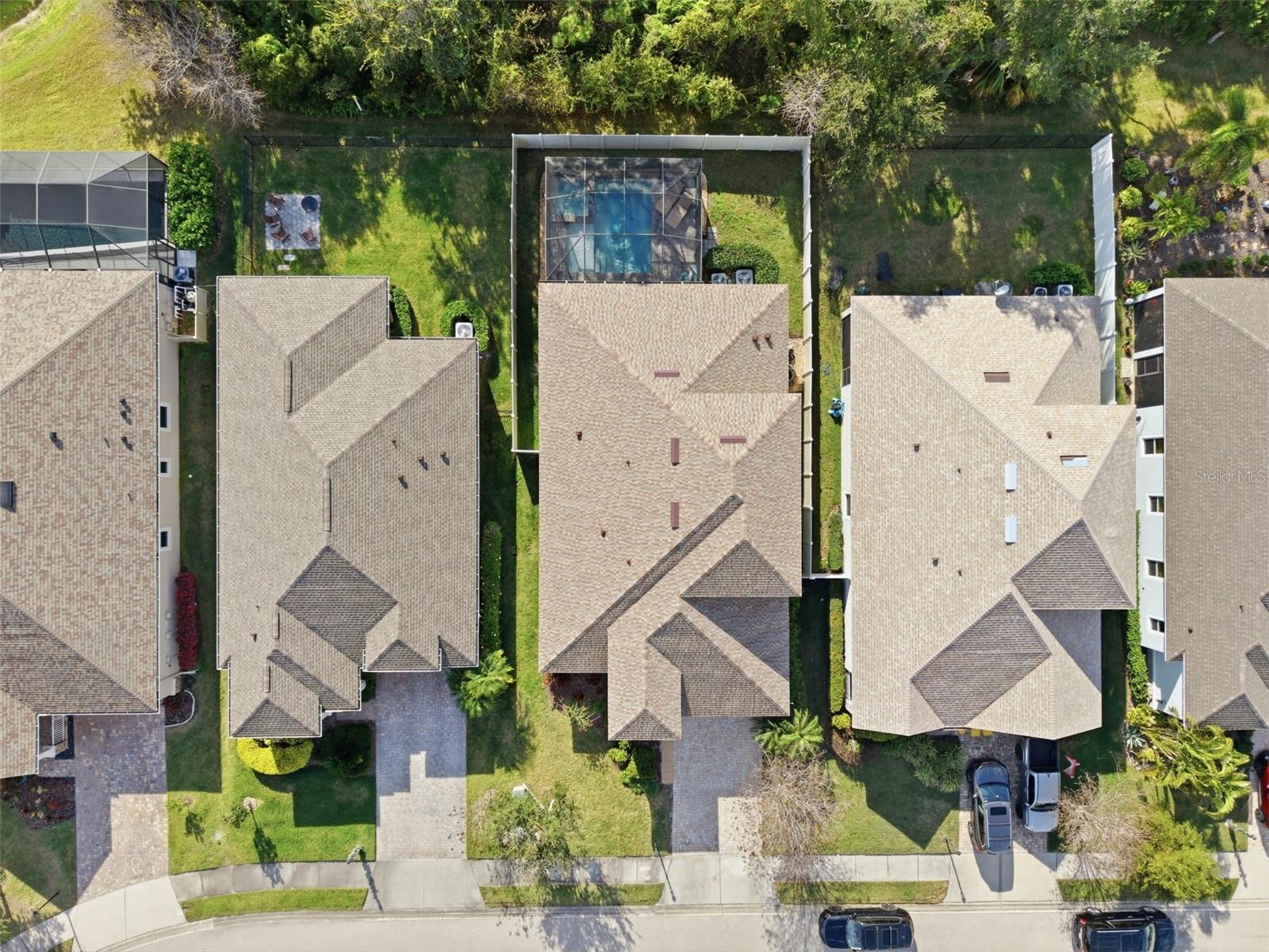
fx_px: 880
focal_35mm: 24
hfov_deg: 71.6
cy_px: 476
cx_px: 634
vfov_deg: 56.8
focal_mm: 8.7
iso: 100
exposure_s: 1/1600
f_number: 1.8
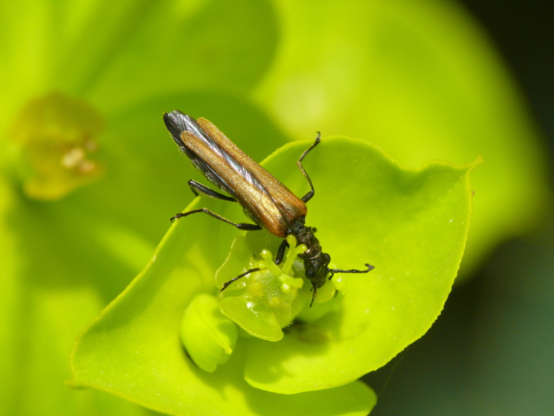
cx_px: 277
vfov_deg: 3.5
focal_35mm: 420
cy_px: 208
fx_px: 6723
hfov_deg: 4.7
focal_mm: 88.8
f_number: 8
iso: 200
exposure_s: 1/400
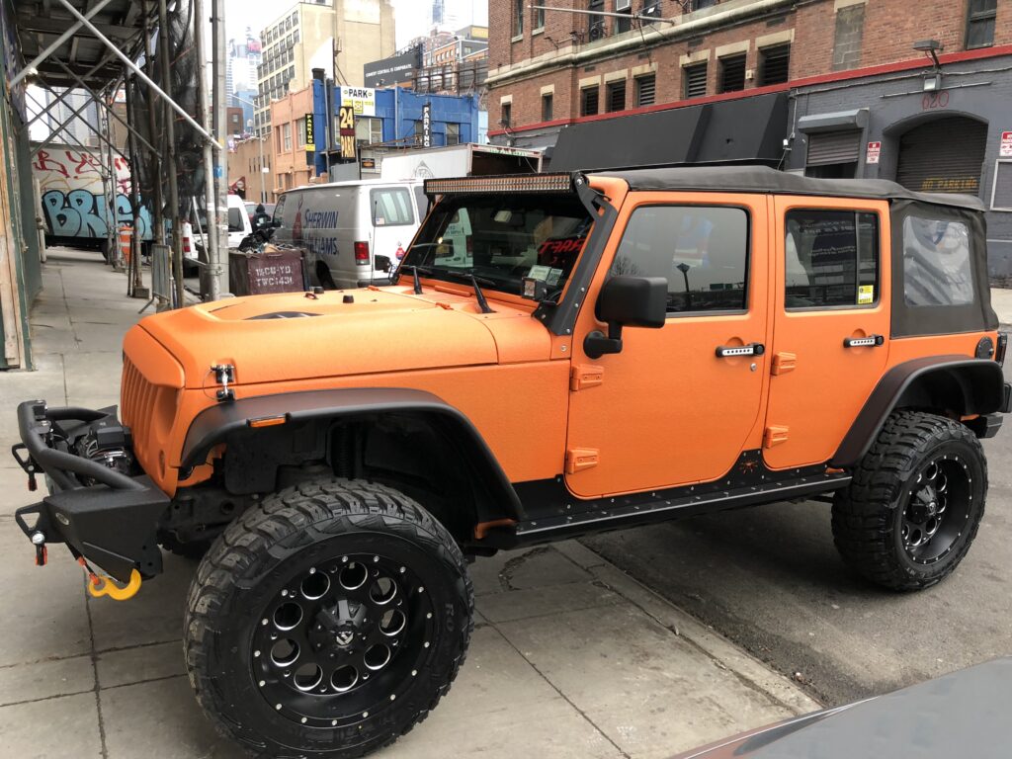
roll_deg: +0.3
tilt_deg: -8.9
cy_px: 380
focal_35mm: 28
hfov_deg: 63.4
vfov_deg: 49.7
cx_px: 506
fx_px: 819
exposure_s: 1/30
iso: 25
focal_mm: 4
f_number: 1.8
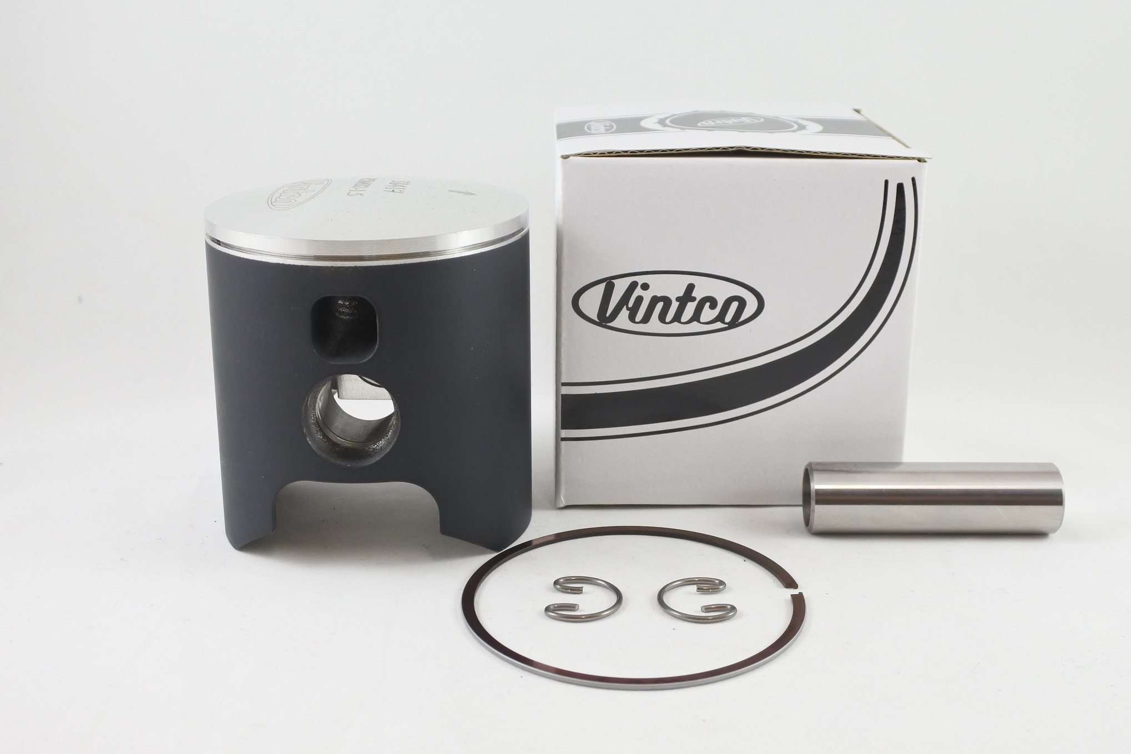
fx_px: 1037
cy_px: 377
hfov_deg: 57.2
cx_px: 566
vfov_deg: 40.0
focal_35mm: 33
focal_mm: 12.3
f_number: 3.8
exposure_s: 1/125
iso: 450
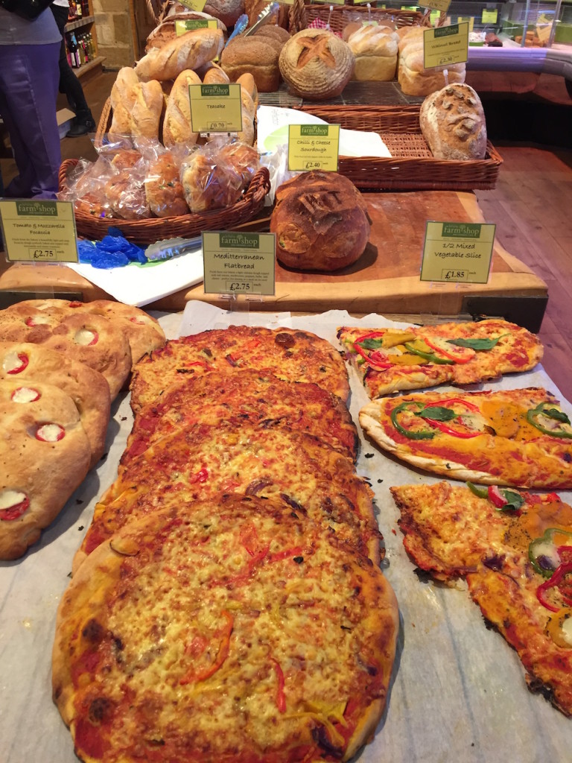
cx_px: 286
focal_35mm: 29
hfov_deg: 48.2
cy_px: 382
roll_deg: -0.5
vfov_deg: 61.7
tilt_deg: -33.6
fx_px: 639
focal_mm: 4.15
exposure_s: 1/33
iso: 64
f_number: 2.2
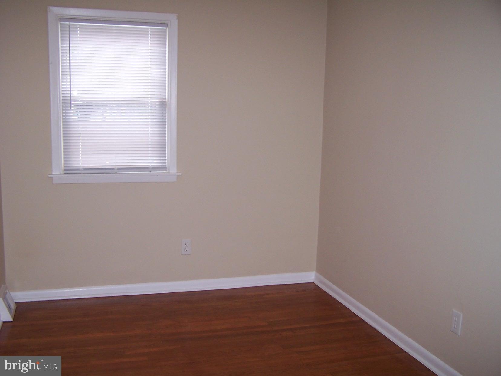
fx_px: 550
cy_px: 188
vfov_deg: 37.7
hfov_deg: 49.0
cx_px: 250
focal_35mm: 38
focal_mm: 6.3
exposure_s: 1/60
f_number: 2.8
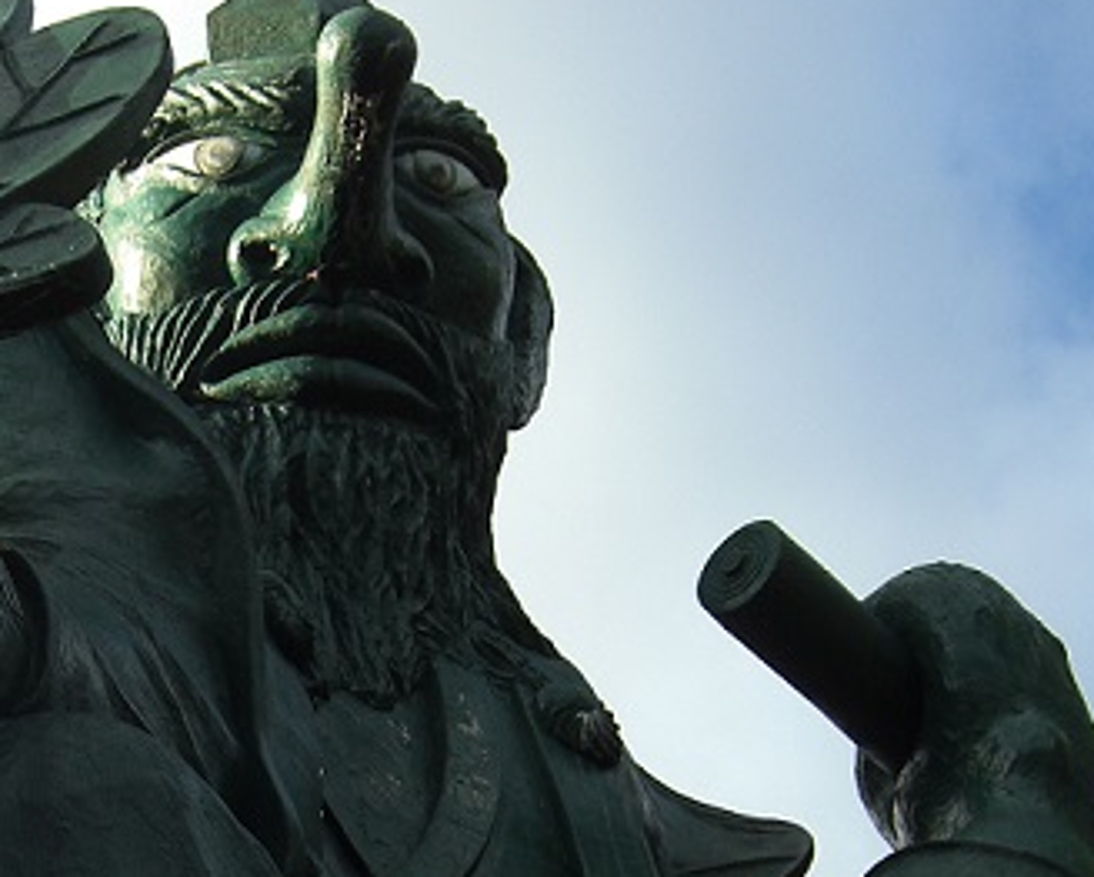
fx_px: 3176
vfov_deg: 15.4
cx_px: 162
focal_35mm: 98
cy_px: 932
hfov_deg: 19.3
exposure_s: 1/250
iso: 80
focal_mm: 7.9
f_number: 4
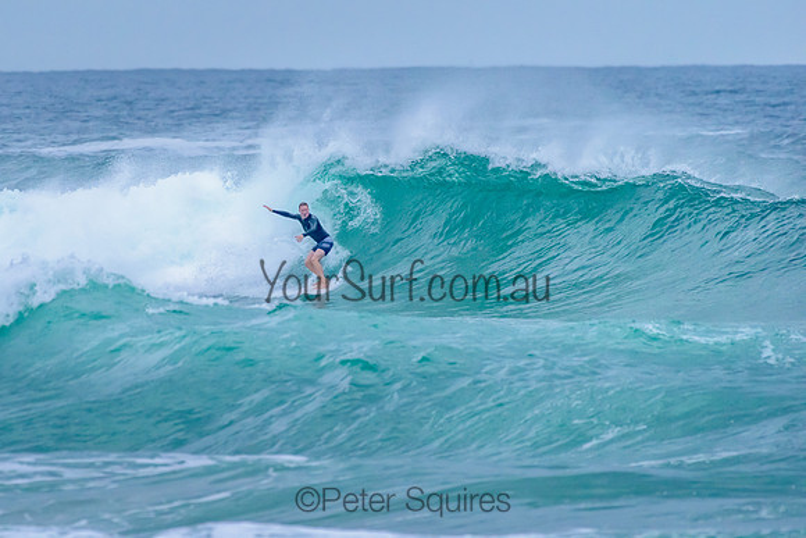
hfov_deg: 3.4
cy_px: 208
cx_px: 312
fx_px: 13719
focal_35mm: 613
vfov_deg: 2.2
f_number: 5.6
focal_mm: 500
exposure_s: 1/2000
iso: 2000
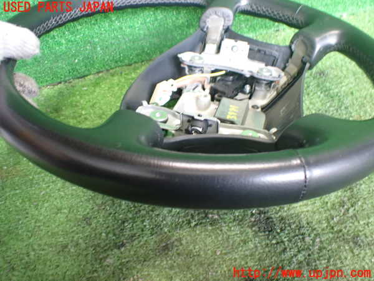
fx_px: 324
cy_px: 140
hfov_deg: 60.0
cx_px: 187
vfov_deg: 46.8
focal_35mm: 30
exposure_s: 1/50
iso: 800
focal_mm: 5.4
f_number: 2.3
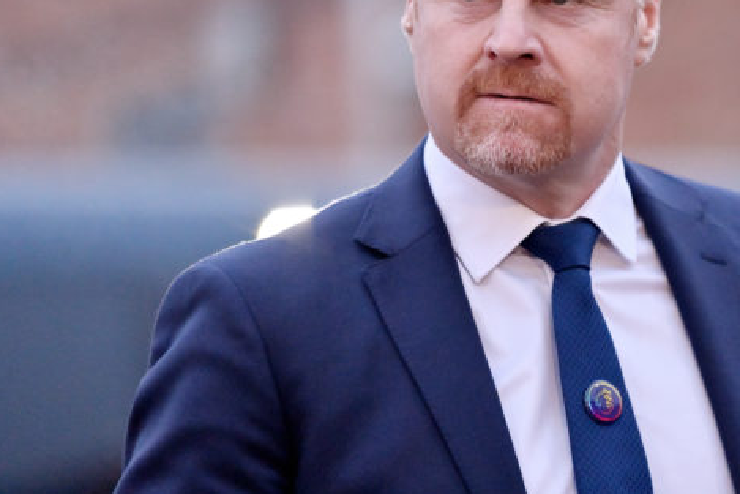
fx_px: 6579
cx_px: 536
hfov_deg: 6.4
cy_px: 126
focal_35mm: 320
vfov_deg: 4.3
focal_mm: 200
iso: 3200
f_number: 2.8
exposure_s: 1/500
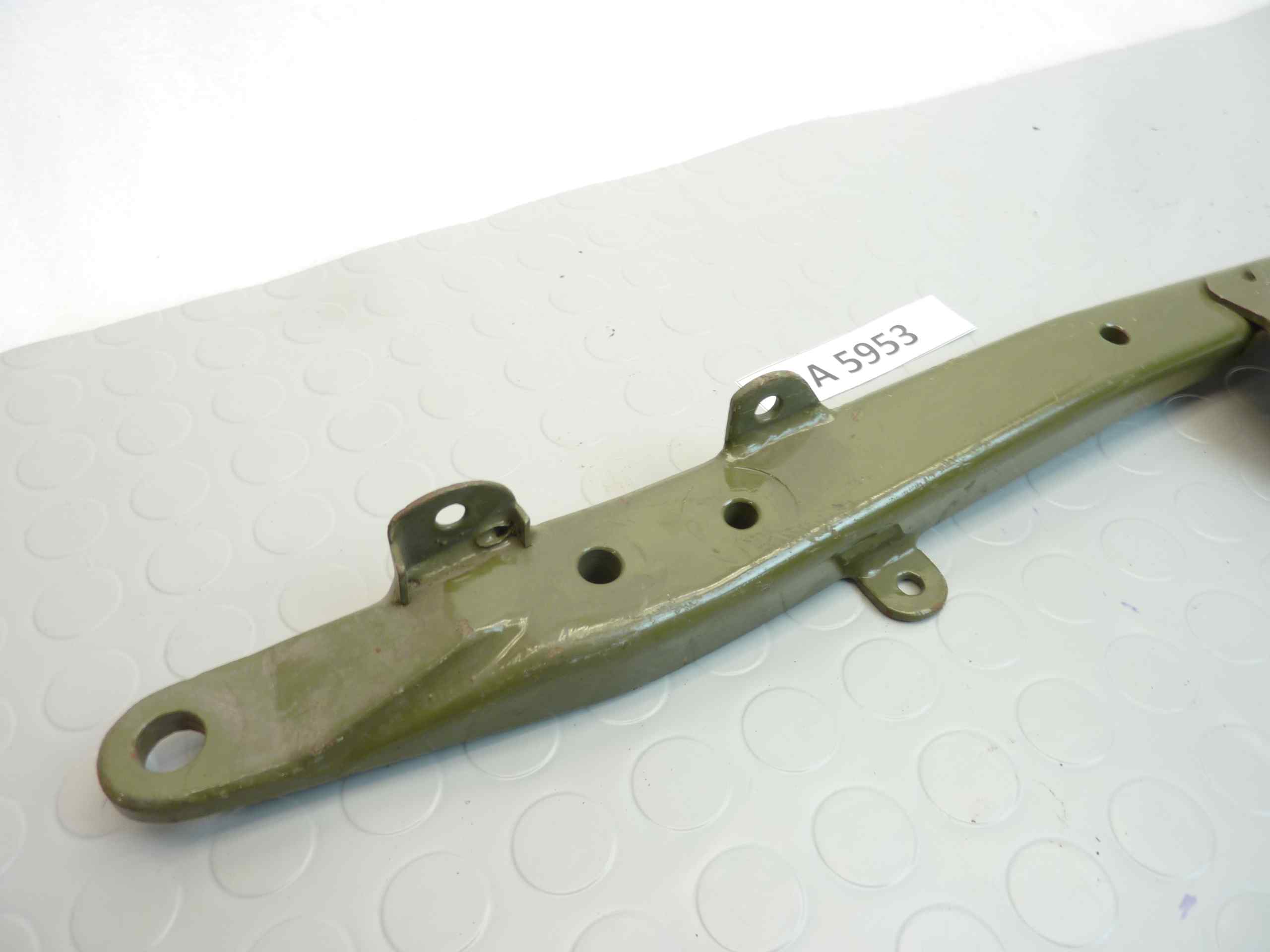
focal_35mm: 25
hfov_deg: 69.4
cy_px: 476
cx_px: 635
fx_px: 917
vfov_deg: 54.9
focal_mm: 4.1
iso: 80
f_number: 3.3
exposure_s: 1/13
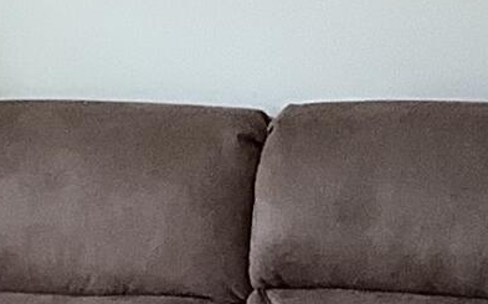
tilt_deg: -4.5
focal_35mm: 251
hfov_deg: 8.4
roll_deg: +1.0
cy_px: 73
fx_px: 3336
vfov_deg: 5.2
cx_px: 98
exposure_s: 1/120
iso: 64
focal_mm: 3.3
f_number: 2.4
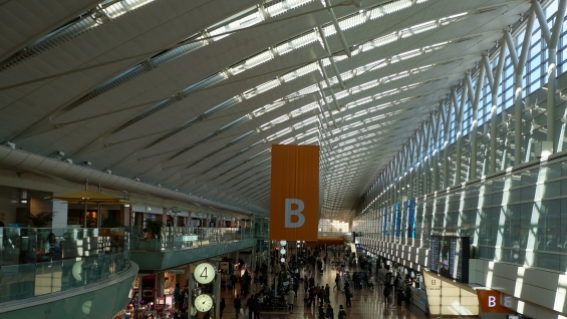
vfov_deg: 23.9
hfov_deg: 40.6
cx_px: 393
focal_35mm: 50
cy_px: 204
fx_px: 752
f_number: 4
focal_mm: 18
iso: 200
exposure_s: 1/160
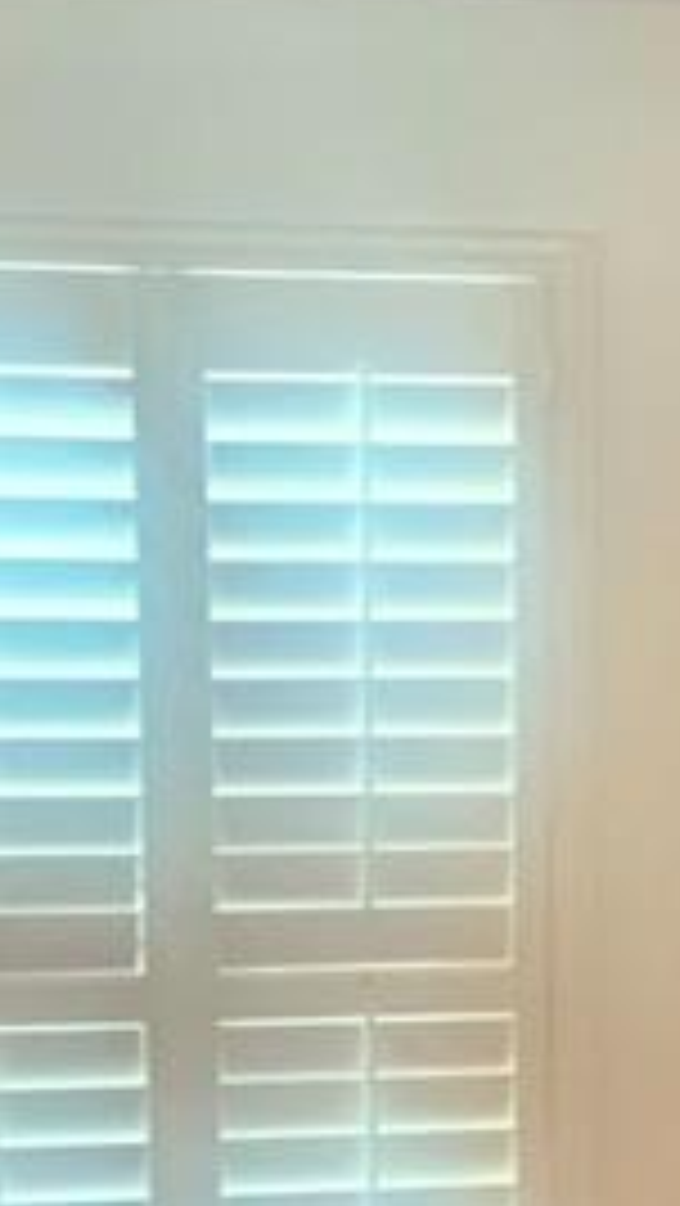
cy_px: 1413
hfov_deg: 9.6
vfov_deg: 16.3
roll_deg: +0.5
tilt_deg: -9.7
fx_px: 4066
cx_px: 437
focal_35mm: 127
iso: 320
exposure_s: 1/60
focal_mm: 4.25
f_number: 1.8
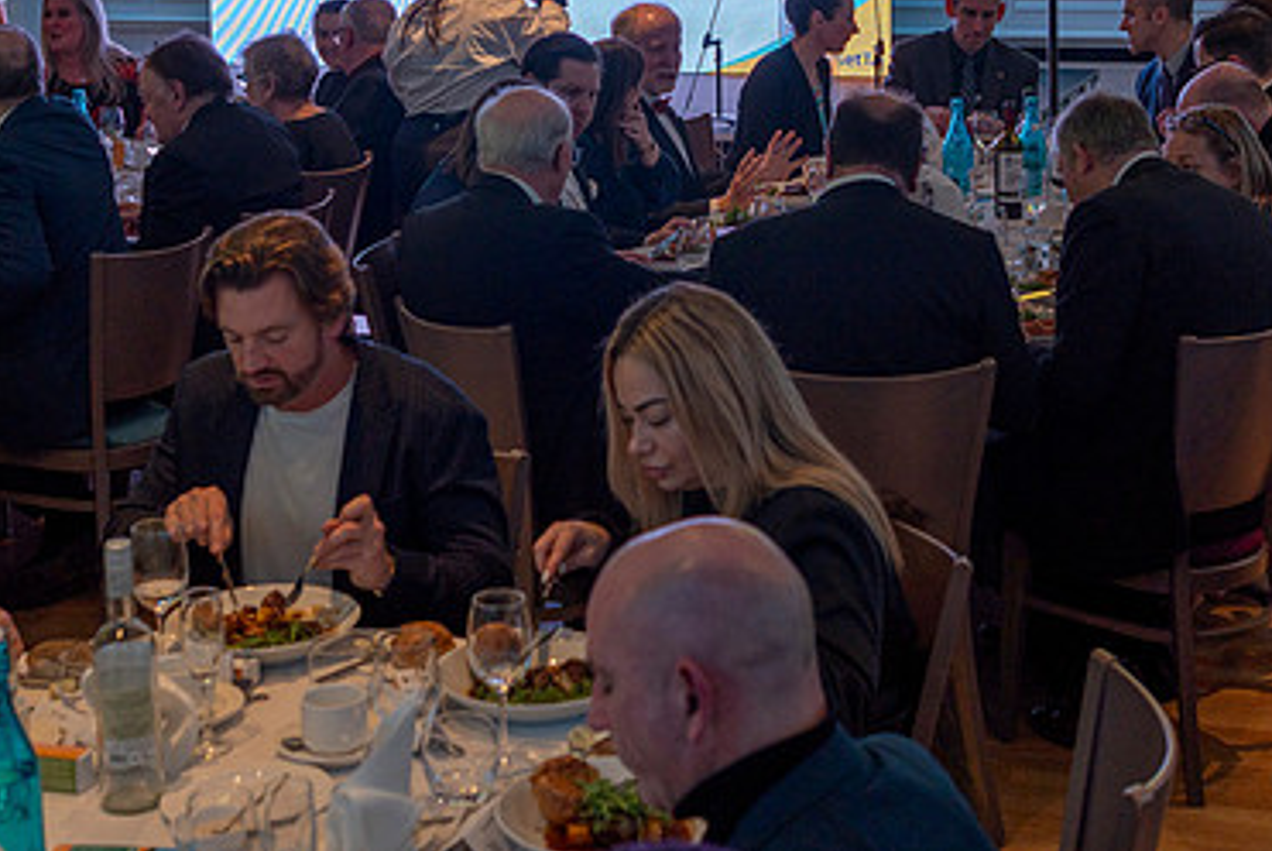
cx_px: 607
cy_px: 33
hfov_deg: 29.6
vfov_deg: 19.6
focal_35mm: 68
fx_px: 2404
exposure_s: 1/60
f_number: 4.5
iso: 125
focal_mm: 35
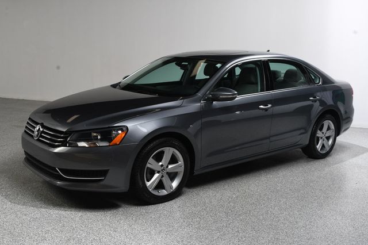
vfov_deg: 34.2
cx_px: 184
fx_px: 398
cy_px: 122
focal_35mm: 39
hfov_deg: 49.6
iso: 100
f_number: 11
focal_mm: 26
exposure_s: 1/160
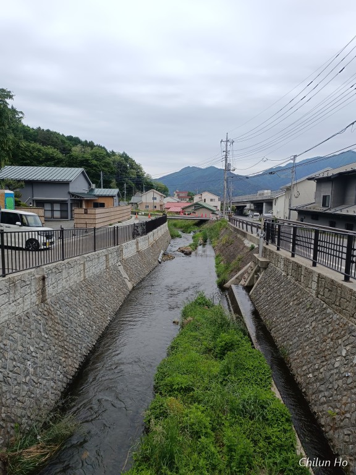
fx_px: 329
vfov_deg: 71.6
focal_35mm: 24
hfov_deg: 56.8
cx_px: 178
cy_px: 238
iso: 52
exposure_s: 1/551
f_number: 1.65
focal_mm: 6.14
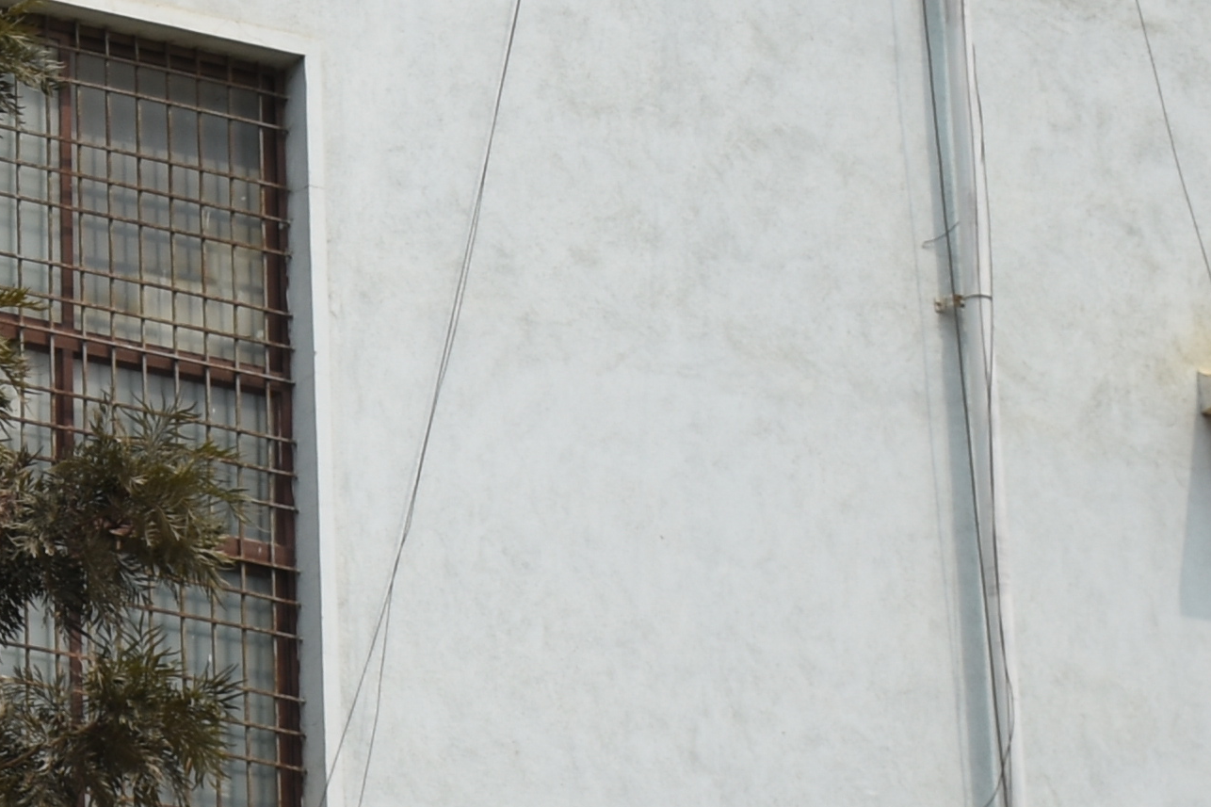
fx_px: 7063
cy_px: 422
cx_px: -954
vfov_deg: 6.5
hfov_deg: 9.3
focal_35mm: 210
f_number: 4
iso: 100
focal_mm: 30
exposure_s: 1/1250
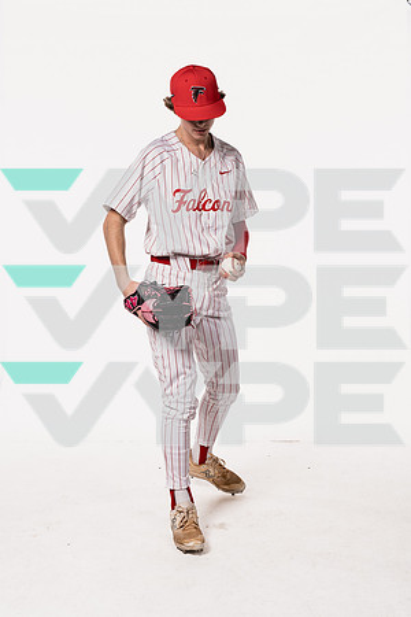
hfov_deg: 27.0
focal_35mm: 50
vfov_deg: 39.6
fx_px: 856
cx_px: 206
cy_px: 308
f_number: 8
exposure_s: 1/250
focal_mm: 50
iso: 800
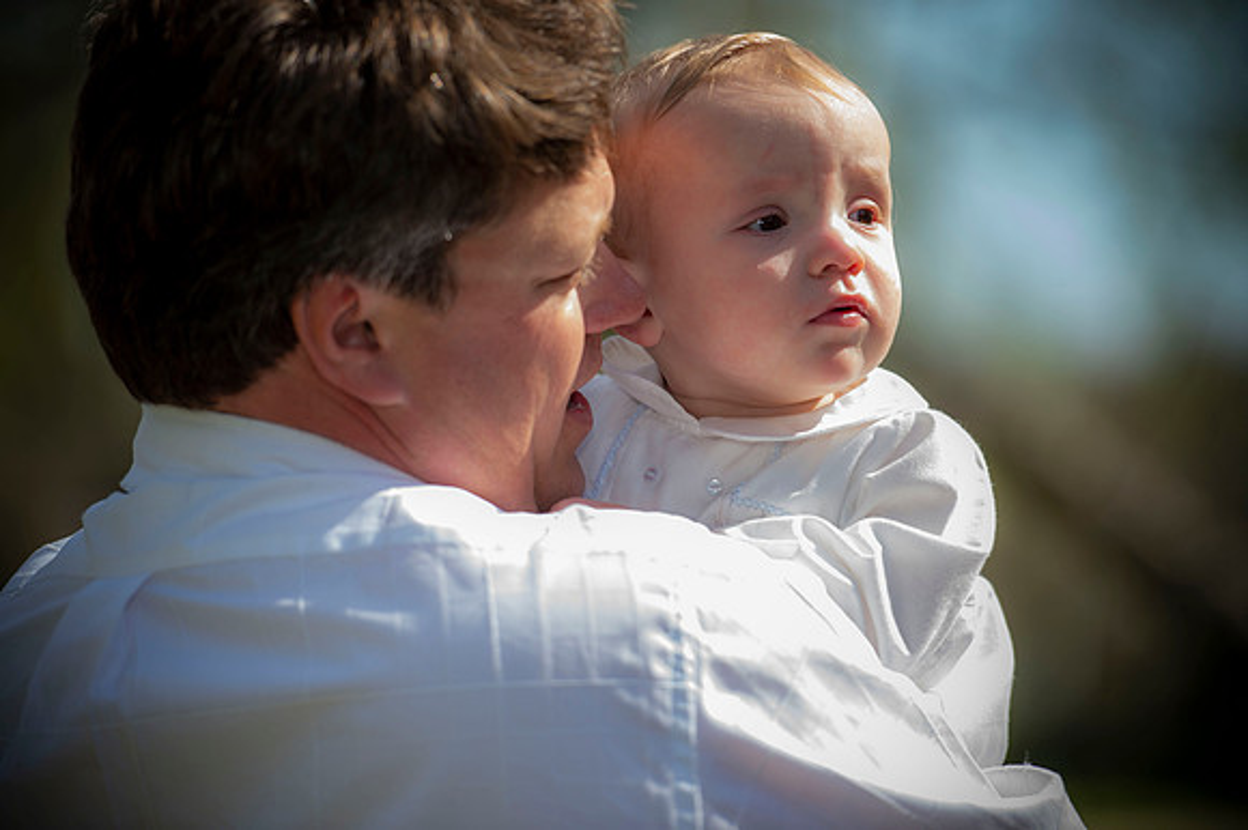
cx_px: 624
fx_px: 6756
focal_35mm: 195
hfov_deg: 10.6
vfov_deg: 7.0
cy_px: 415
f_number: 3.2
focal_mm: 195
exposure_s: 1/400
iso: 50
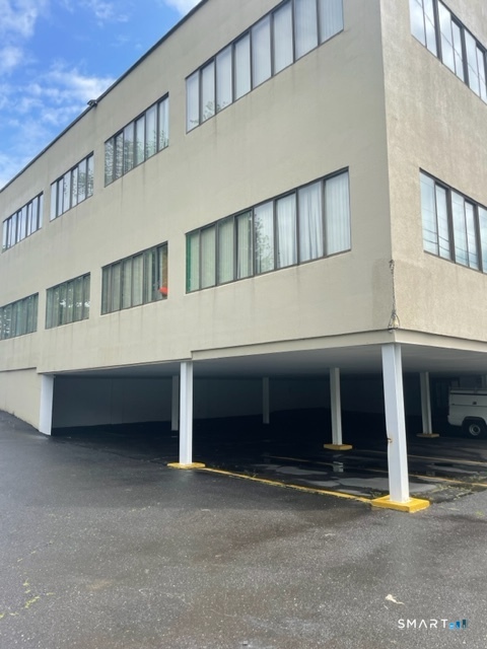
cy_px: 324
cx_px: 244
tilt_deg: +8.1
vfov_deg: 67.3
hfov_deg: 53.1
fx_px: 488
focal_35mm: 26
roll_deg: +0.3
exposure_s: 1/2506
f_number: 1.6
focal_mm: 4.2
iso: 32
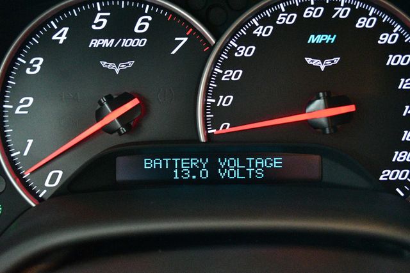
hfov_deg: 41.1
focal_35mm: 48
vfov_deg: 28.0
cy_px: 136
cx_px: 205
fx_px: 546
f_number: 4.8
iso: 12800
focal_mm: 32
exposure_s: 1/60
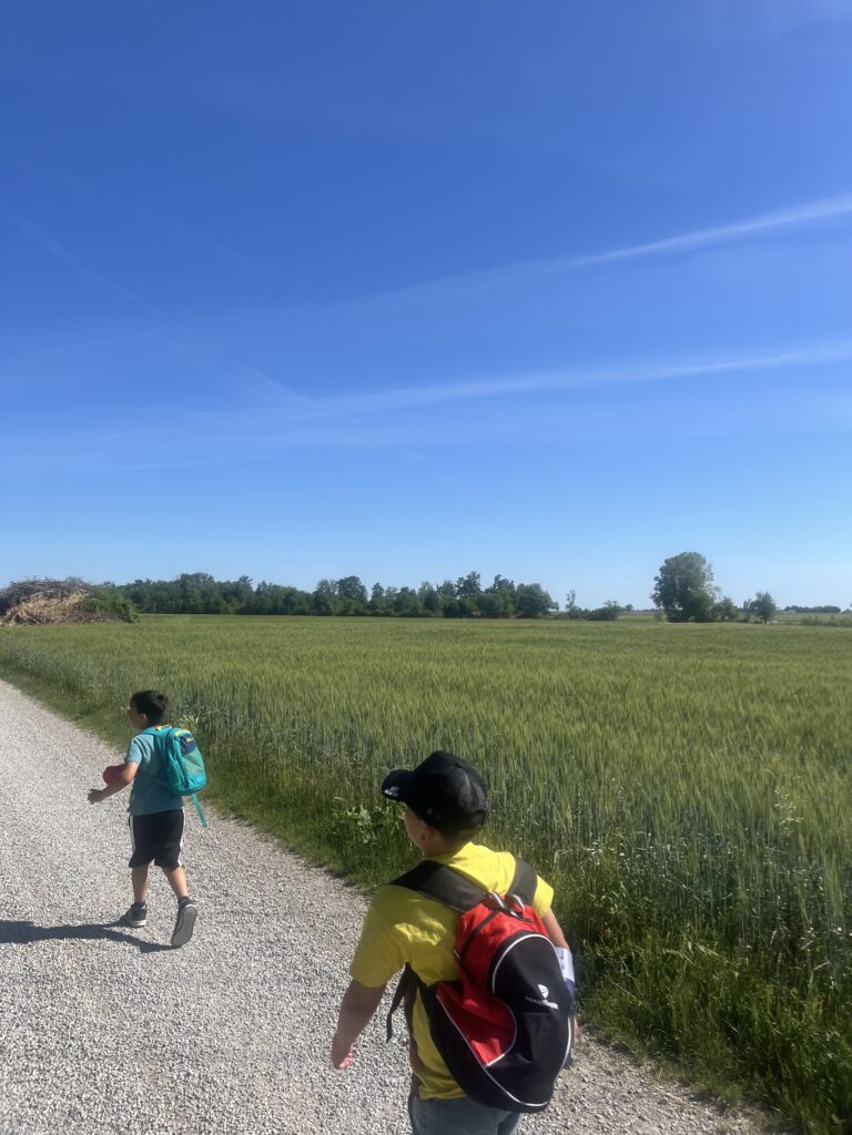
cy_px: 568
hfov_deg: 53.1
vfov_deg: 67.3
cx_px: 426
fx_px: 853
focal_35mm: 26
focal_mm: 5.1
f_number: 1.6
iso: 50
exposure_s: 1/4310
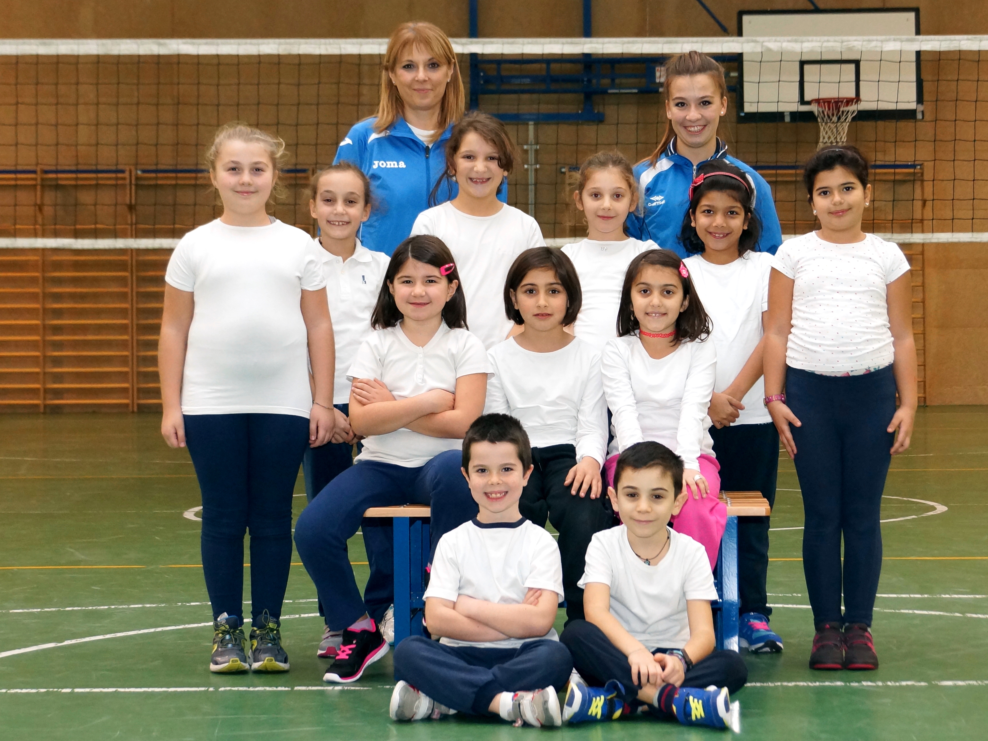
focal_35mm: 58
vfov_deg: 25.4
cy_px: 369
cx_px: 552
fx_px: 1643
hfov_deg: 33.4
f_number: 4.5
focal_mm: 35
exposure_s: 1/80
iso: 800
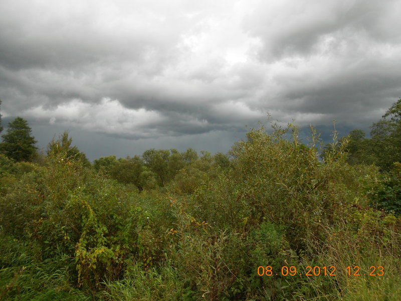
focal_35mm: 26
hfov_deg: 67.3
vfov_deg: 53.1
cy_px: 150
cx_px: 200
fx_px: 301
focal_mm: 4.6
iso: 80
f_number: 3.2
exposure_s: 1/320
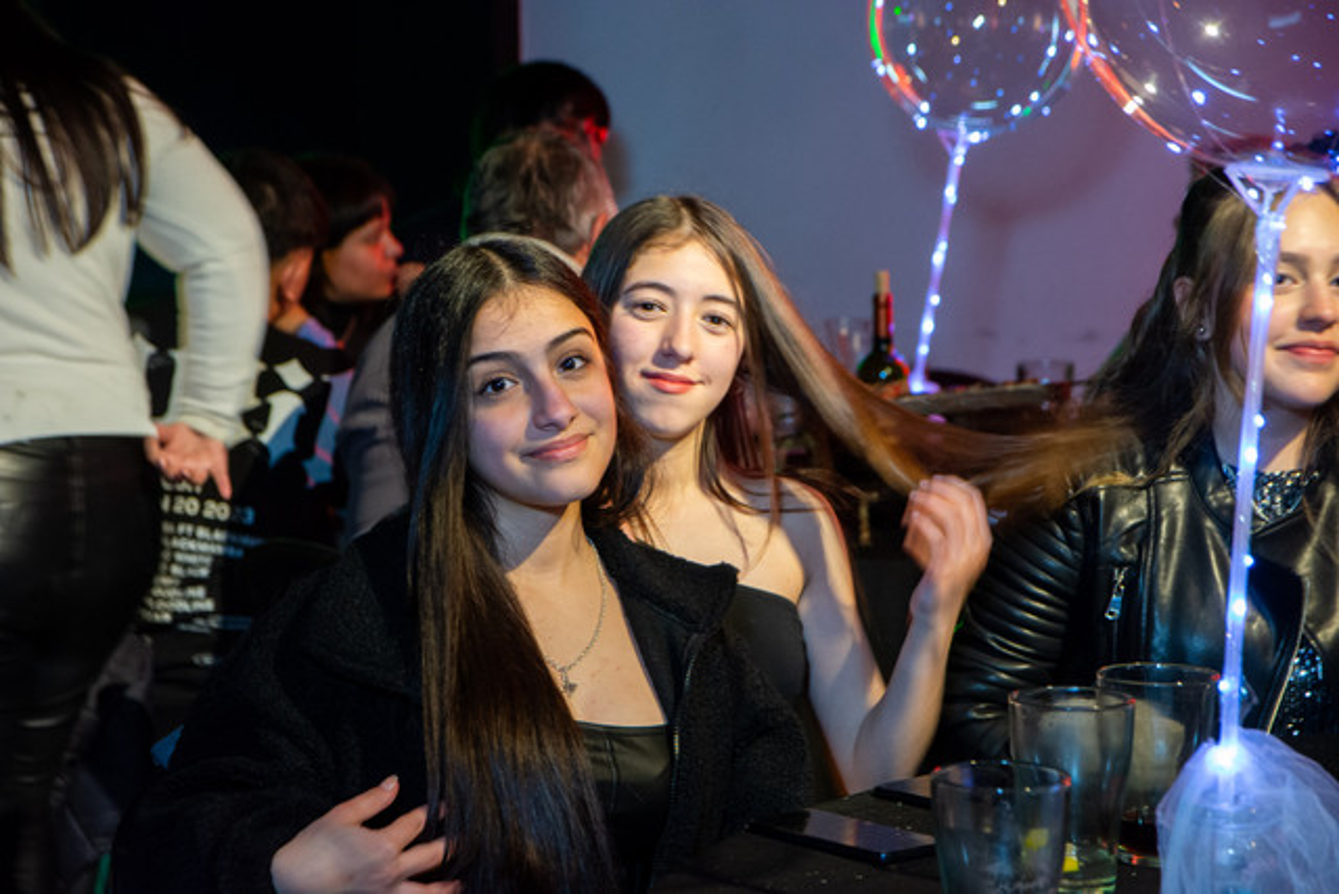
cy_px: 447
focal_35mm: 93
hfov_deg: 21.9
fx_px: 3460
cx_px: 670
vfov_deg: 14.7
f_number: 4
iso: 2000
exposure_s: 1/40
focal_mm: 62
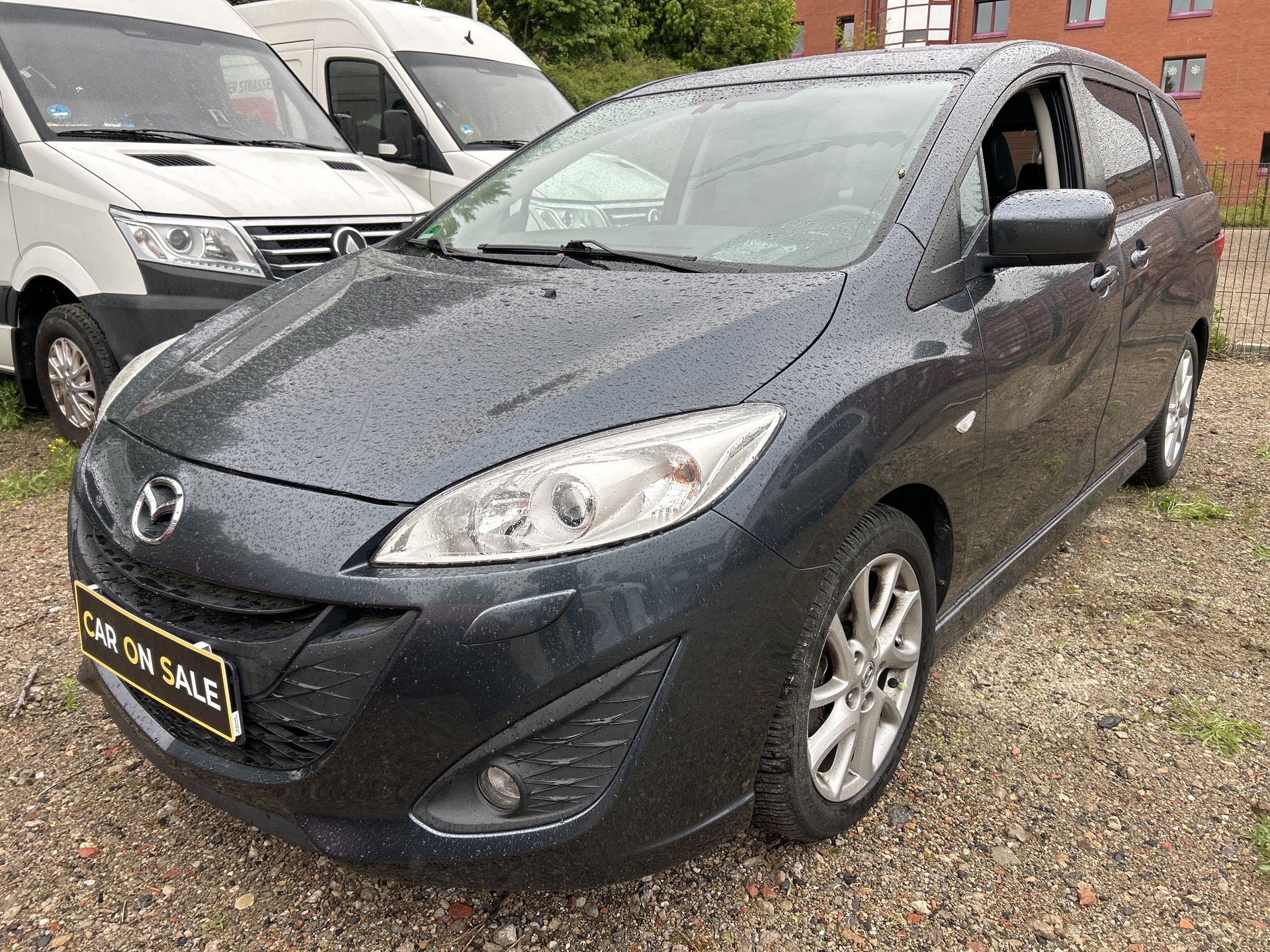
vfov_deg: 53.1
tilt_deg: -15.4
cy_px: 476
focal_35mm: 26
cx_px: 635
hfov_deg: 67.3
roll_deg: -0.4
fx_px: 954
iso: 50
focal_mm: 5.7
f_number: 1.5
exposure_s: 1/493
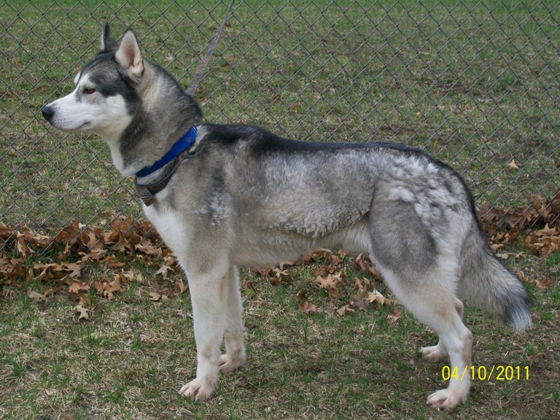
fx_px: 1132
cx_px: 280
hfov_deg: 27.8
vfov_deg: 21.0
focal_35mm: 70
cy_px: 210
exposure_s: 1/250
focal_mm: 11.6
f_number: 3.8
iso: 64
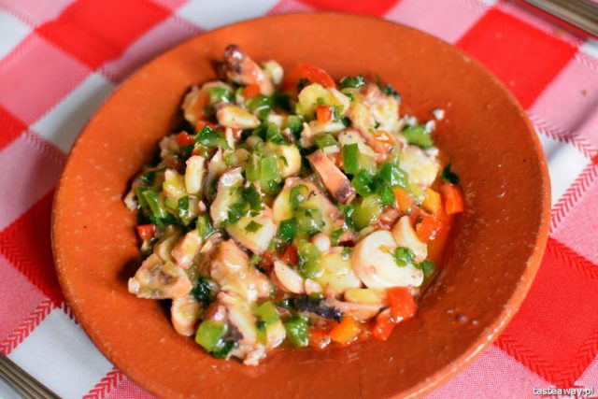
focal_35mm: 52
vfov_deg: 25.8
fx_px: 872
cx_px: 299
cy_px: 200
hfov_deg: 37.8
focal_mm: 35
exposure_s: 1/125
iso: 720
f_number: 3.5
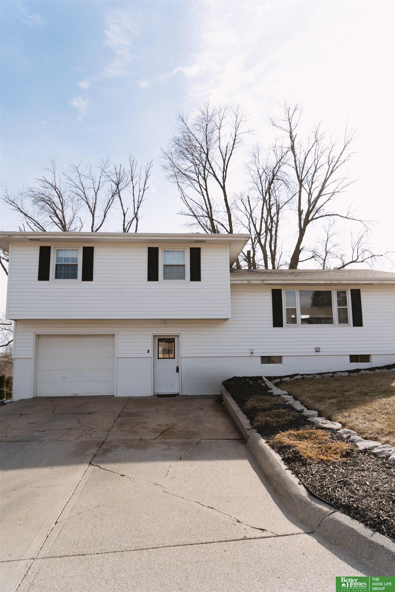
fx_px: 395
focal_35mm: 24
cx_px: 198
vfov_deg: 73.7
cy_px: 296
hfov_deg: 53.1
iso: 64
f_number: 4
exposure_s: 1/500
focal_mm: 24
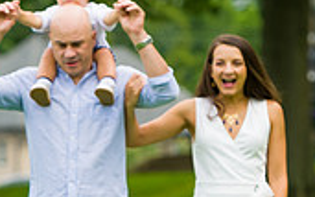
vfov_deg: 2.8
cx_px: 22
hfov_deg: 4.5
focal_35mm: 467
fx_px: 4010
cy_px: 264
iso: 200
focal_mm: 135
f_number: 4
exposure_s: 1/640
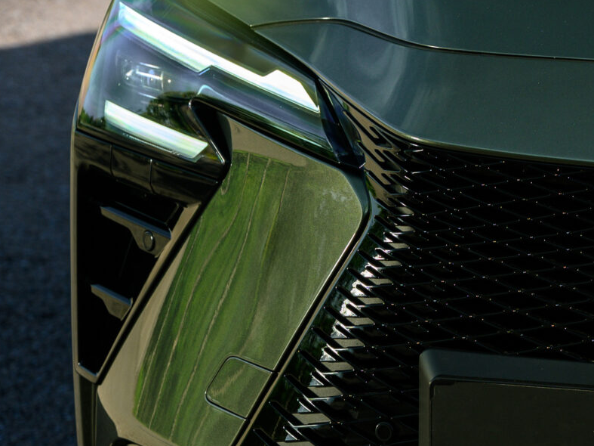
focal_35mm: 219
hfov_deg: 9.0
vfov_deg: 6.8
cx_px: 653
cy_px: 193
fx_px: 3757
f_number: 4
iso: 160
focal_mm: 70
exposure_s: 1/800
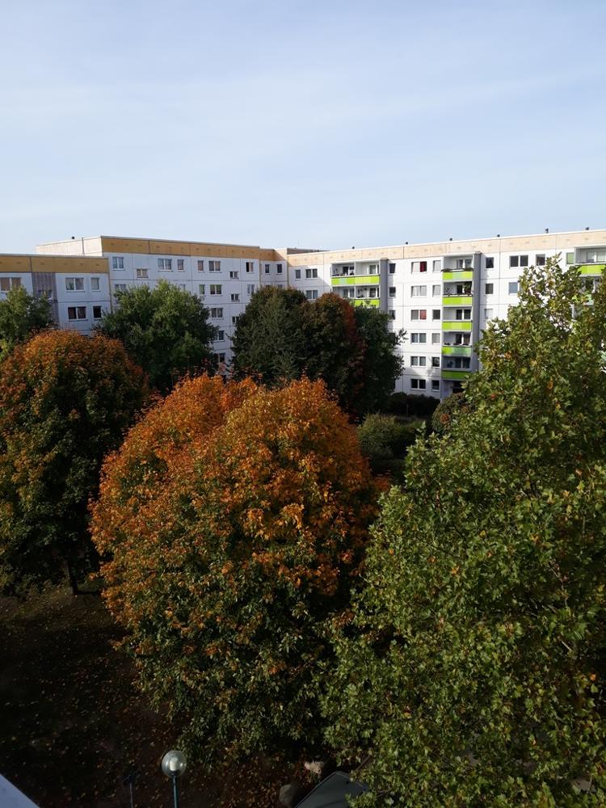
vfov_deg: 65.3
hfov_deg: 51.4
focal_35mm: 27
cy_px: 404
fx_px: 630
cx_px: 303
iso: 40
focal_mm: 3.71
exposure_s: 1/1036
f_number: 1.7
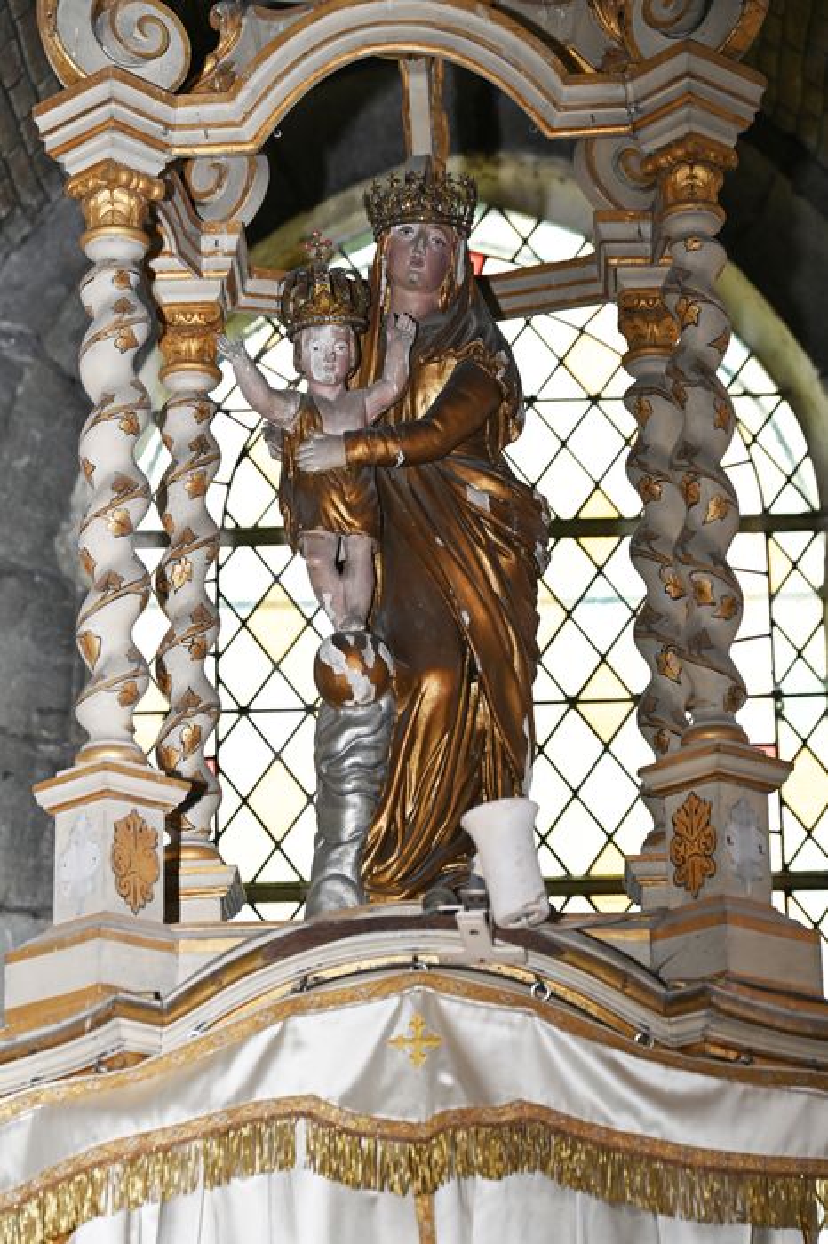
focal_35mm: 99
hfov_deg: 13.8
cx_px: 414
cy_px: 622
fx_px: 3419
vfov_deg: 20.6
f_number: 6.3
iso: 110
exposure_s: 1/125
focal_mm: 99
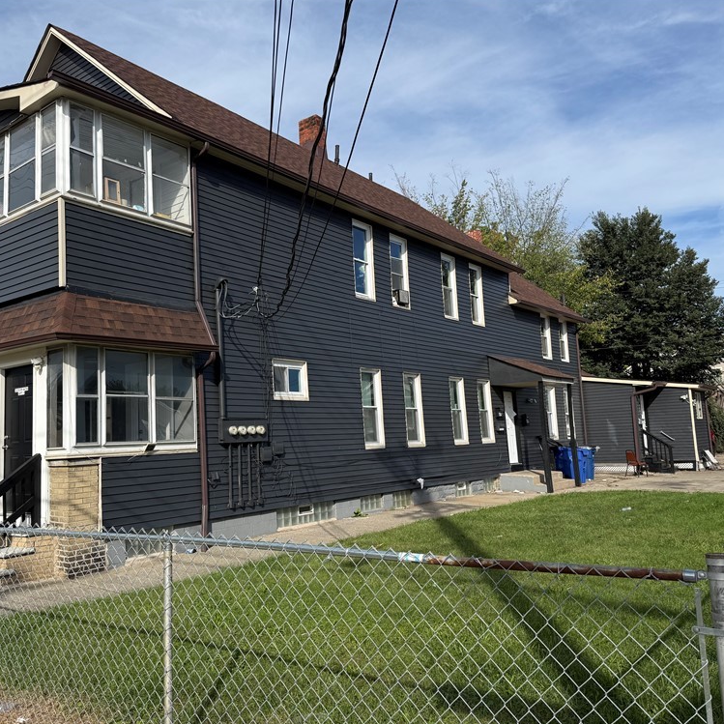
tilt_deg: +6.3
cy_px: 365
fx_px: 686
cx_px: 302
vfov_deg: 55.6
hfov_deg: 55.3
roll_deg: +2.8
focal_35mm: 29
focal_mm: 6.76
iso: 80
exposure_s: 1/4405
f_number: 1.78
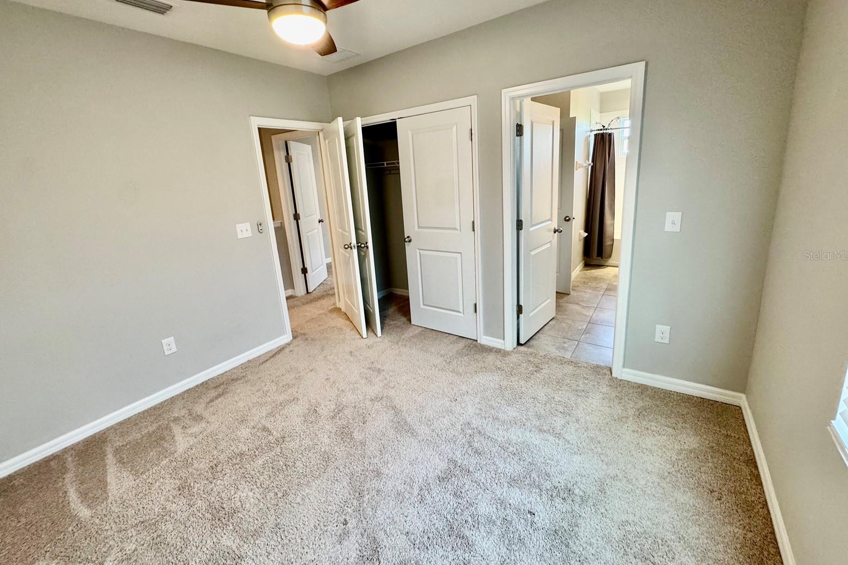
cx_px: 419
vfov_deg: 77.1
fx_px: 353
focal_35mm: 15
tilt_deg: -13.1
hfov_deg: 100.4
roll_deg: +3.3
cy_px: 255
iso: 200
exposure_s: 1/60
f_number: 2.2
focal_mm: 2.22
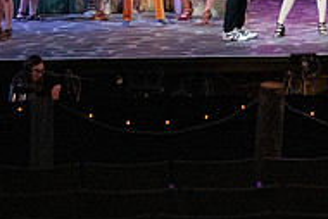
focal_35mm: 134
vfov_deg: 10.0
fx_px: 1222
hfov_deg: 15.2
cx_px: 237
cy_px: -85
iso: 6400
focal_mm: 44
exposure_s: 1/400
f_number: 2.8
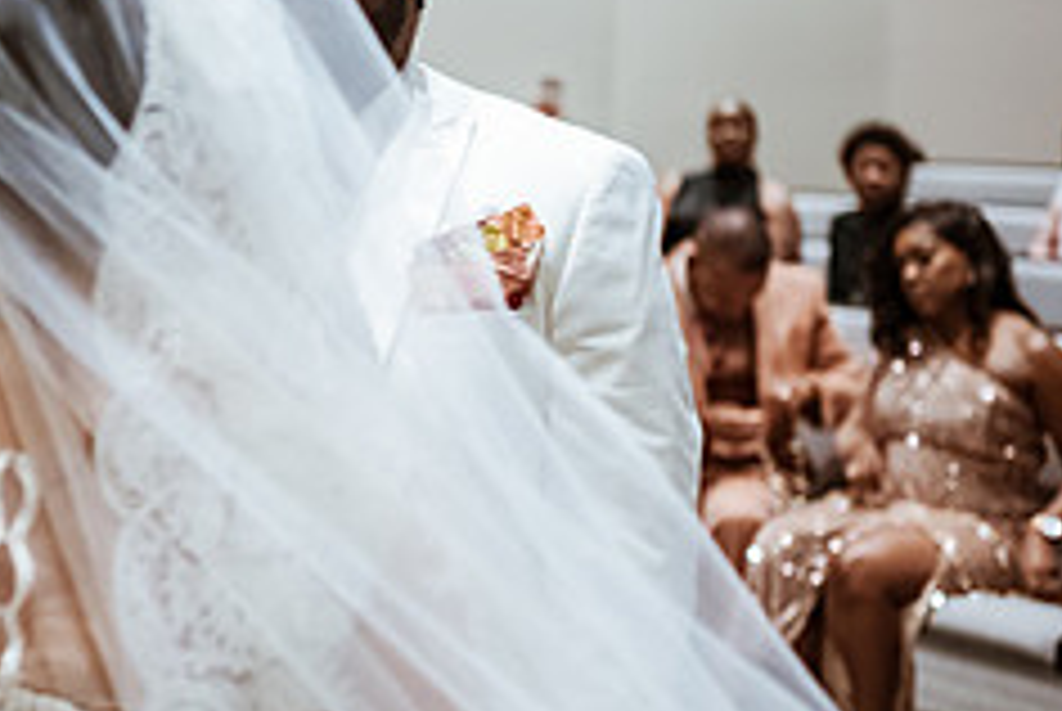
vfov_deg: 15.9
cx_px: -27
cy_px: 191
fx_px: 2540
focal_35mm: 86
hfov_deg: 22.6
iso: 1250
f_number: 1.8
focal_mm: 35
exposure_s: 1/500
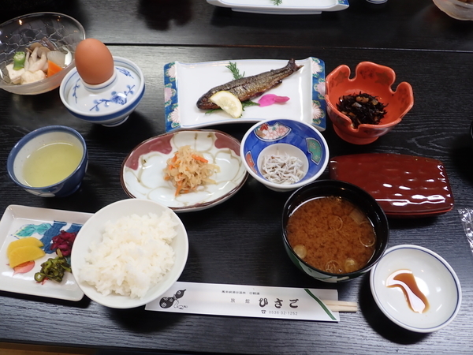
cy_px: 178
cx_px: 236
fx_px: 410
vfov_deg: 46.8
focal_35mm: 30
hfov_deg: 60.0
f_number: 2.3
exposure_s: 1/10
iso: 100
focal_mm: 5.5
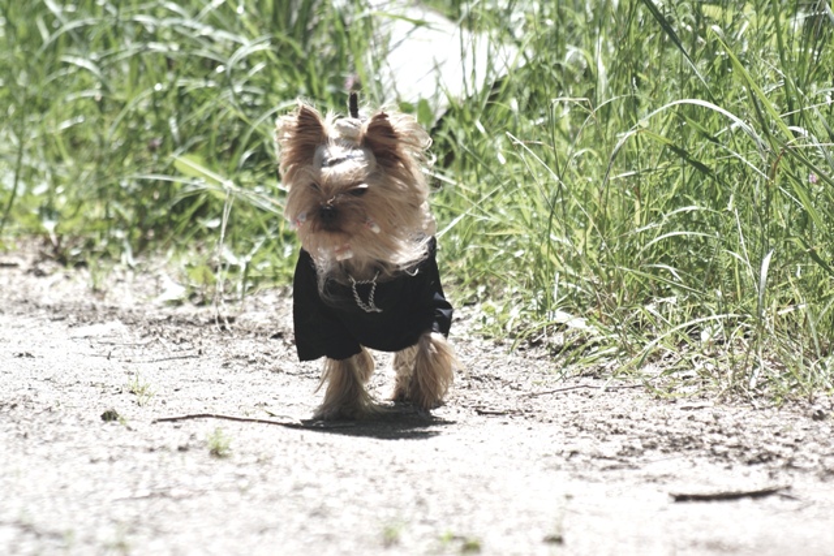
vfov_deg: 4.4
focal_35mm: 315
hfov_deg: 6.5
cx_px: 417
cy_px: 278
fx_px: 7299
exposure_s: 1/500
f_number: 5.6
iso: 100
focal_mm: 210
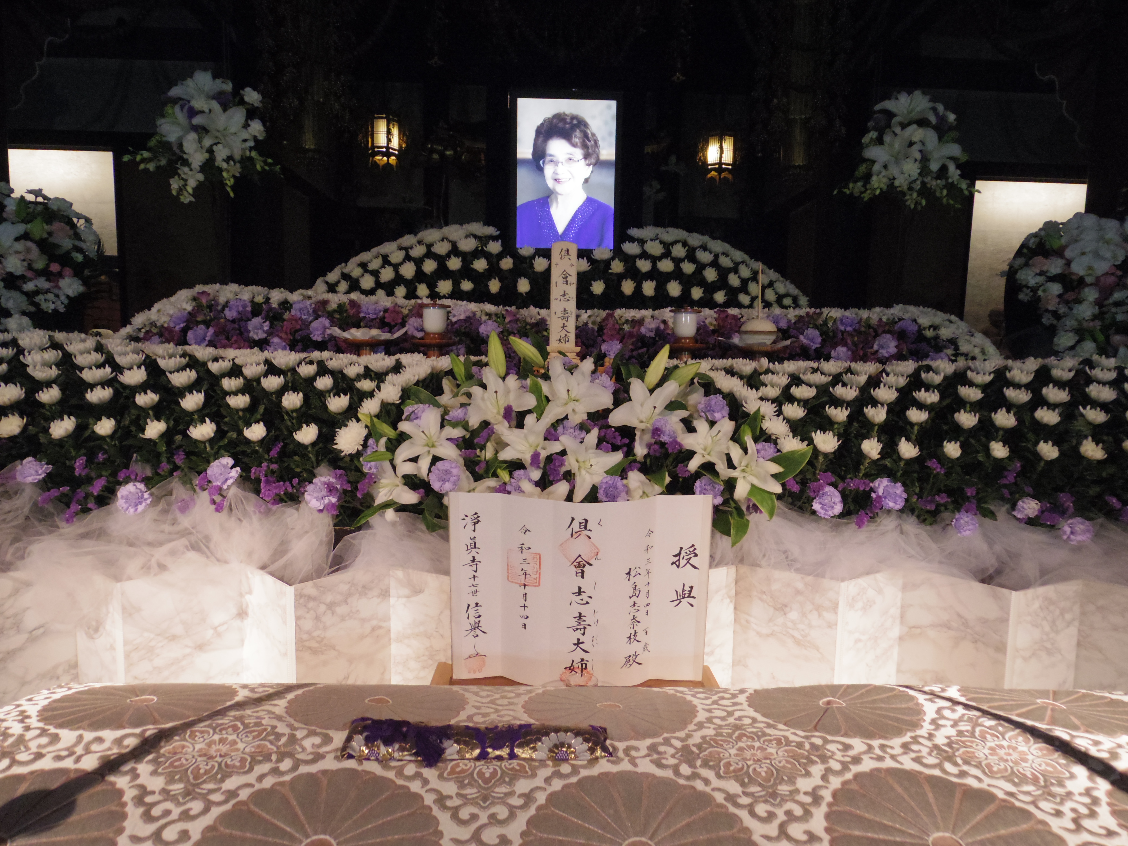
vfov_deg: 58.9
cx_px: 564
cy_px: 423
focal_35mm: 23
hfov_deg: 73.9
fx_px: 749
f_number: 3.2
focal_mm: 5
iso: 1600
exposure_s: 1/80
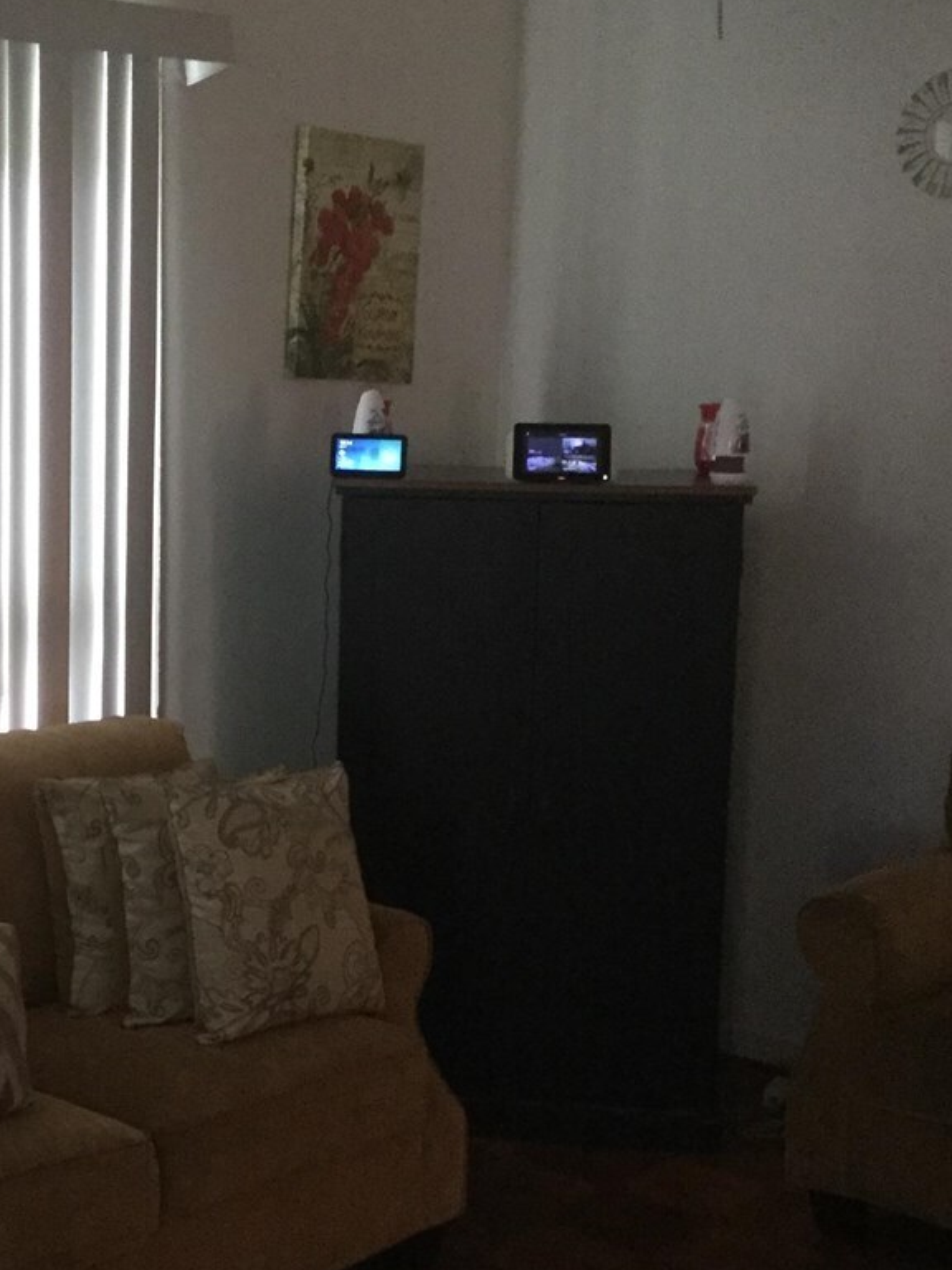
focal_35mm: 62
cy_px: 741
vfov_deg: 31.1
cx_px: 212
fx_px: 2273
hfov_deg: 23.4
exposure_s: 1/24
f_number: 2.4
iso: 200
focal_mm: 3.3
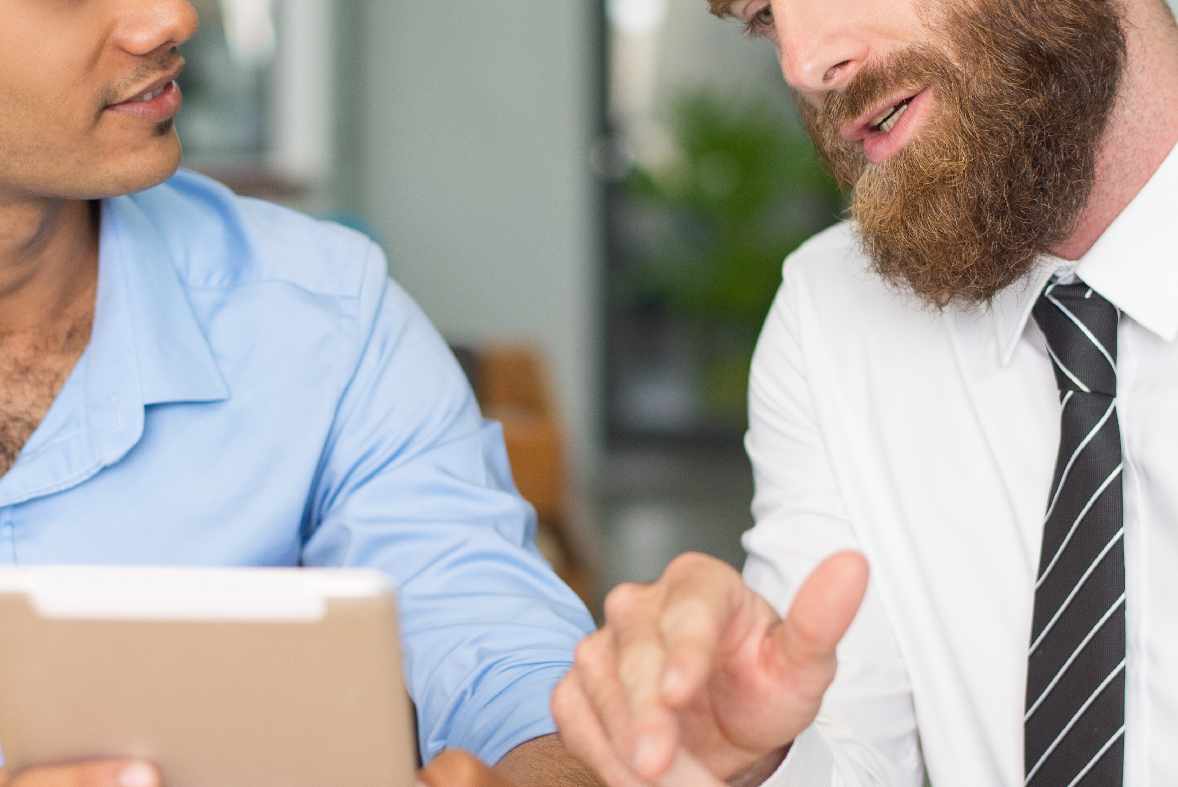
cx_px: 463
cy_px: 323
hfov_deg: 19.6
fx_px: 3404
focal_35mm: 104
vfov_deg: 13.2
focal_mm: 58
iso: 100
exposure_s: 1/100
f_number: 2.8
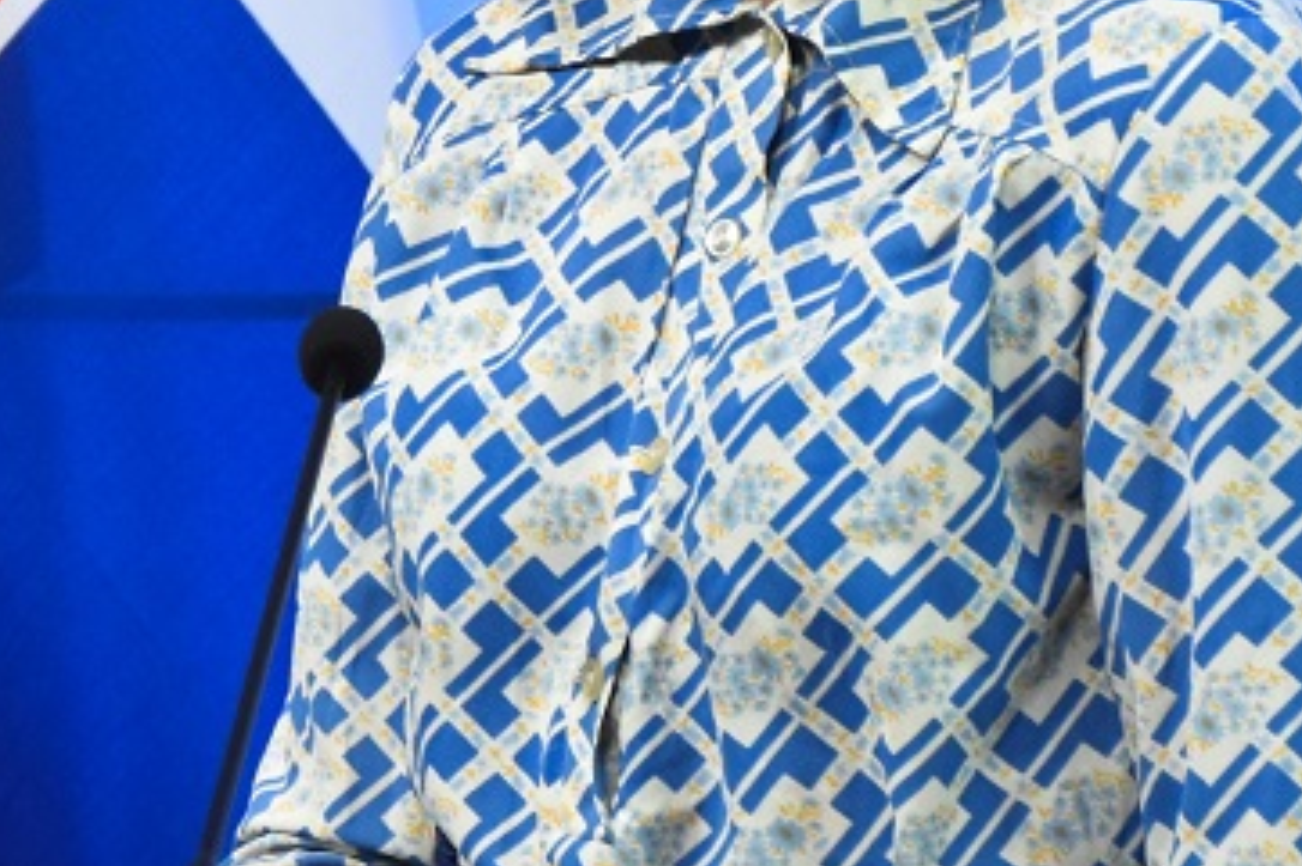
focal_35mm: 297
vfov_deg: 4.6
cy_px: -49
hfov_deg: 6.9
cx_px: -453
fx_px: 10736
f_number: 4.8
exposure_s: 1/60
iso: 1400
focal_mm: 56
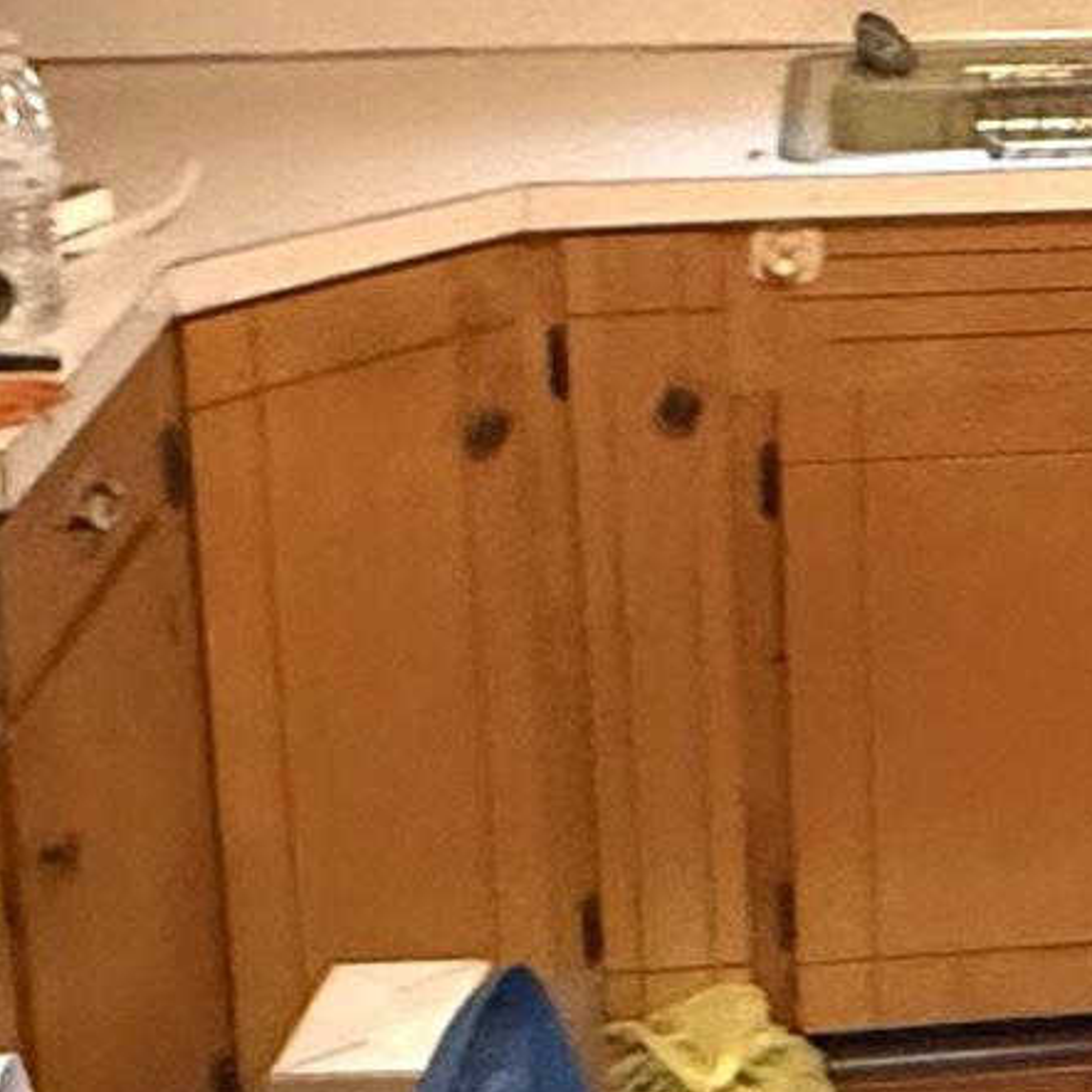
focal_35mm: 86
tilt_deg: -9.8
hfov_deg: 18.8
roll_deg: +1.9
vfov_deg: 19.7
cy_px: 57
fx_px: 3069
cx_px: 1381
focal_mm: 2.22
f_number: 2.2
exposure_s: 1/60
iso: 640
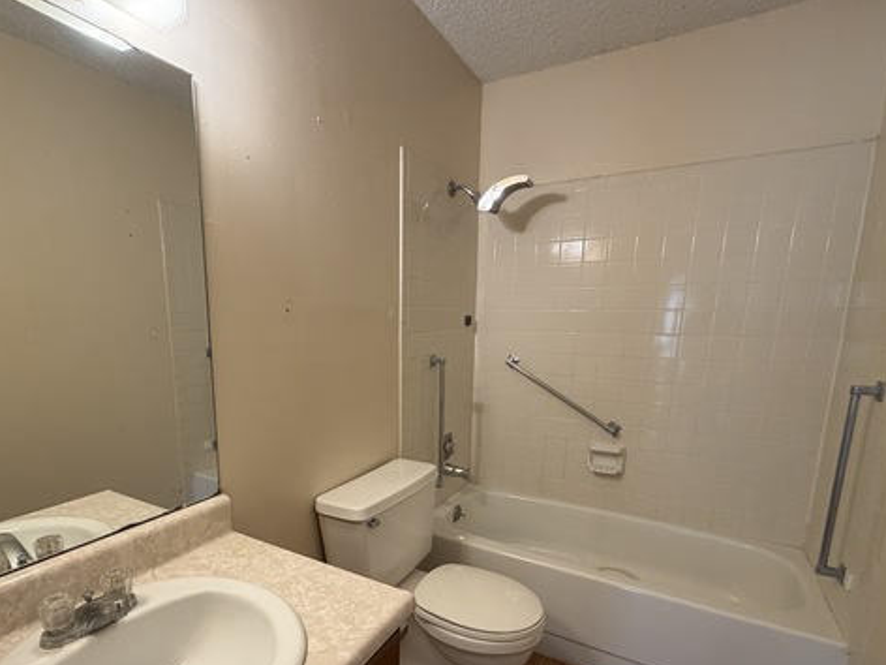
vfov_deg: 67.6
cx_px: 385
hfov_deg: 84.2
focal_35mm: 19
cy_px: 417
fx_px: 486
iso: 200
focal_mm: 2.22
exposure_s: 1/60
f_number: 2.2
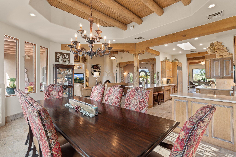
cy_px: 78
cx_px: 118
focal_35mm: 17
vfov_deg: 70.4
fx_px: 111
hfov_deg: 93.3
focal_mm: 17
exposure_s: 1/1.67
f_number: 9
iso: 250
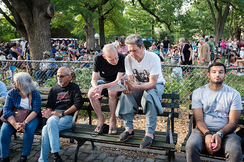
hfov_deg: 53.0
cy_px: 67
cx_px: 121
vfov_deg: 36.4
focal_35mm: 36
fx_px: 245
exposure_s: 1/200
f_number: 3.5
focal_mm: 29
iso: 800
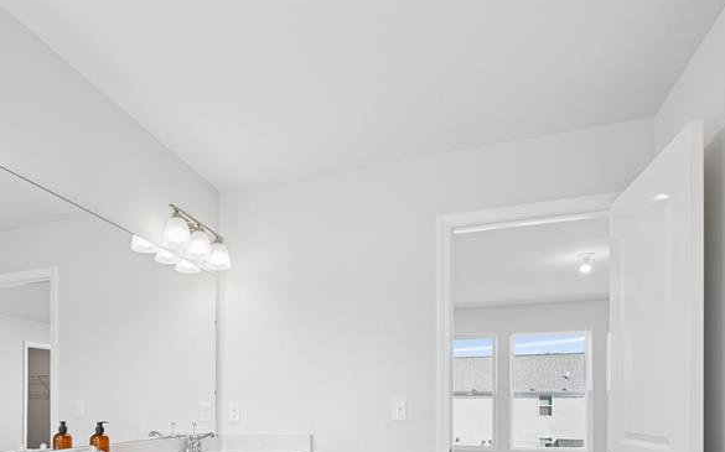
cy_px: 397
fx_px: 494
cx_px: 278
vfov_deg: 45.2
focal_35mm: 25
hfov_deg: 71.5
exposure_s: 1/4
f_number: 9
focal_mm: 14
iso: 80
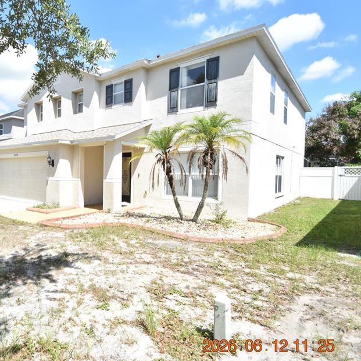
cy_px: 177
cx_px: 93
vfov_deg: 72.1
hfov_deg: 67.8
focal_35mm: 21
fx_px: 248
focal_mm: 10
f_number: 3.5
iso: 800
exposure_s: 1/4000
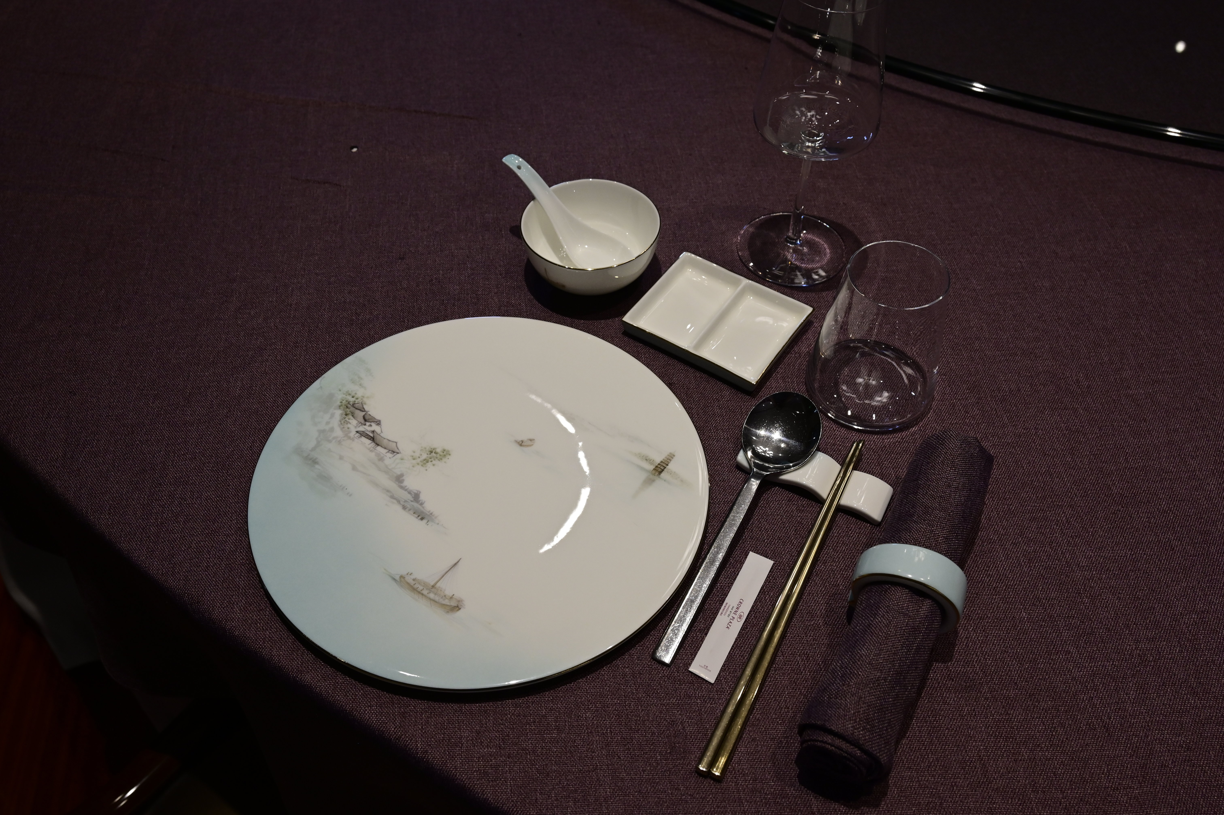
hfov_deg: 61.1
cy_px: 408
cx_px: 612
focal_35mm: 30
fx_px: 1036
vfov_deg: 42.9
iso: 1600
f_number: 8
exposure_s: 1/250
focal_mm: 30.5
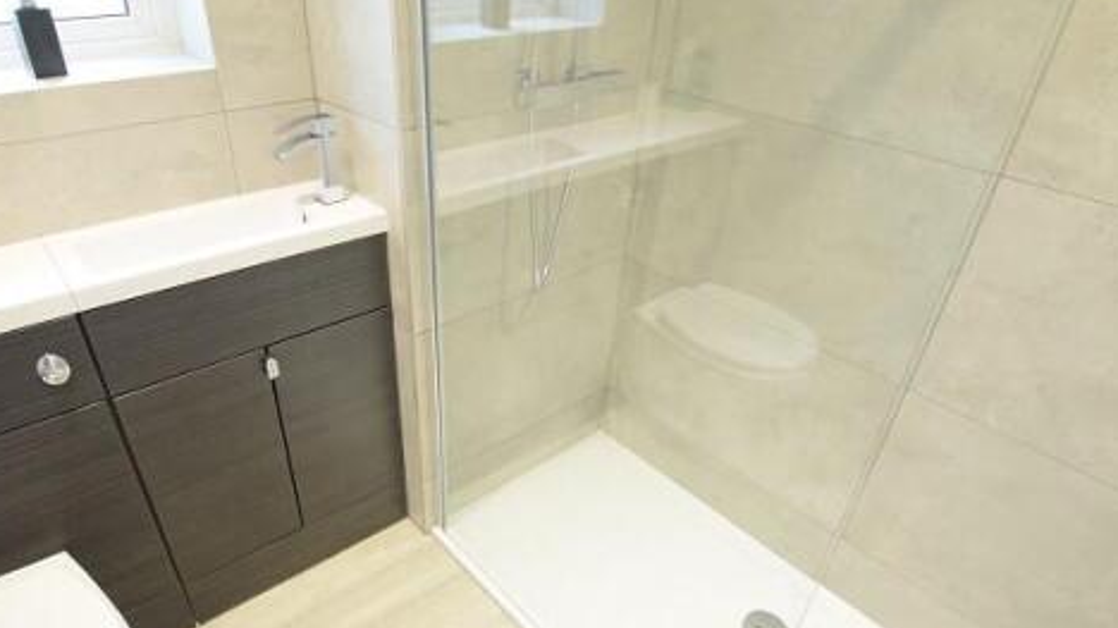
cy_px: 386
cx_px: 502
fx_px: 652
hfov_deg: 81.0
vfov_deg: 51.0
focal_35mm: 22
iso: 1800
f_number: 3.5
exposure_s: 1/60
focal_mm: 10
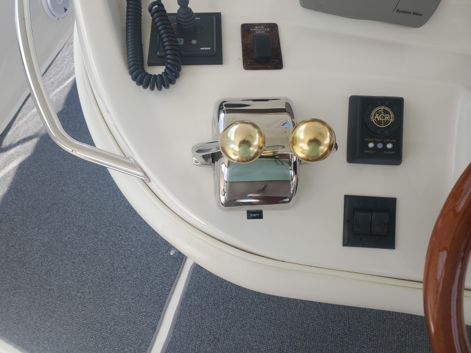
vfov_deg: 53.1
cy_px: 176
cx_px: 236
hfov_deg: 67.3
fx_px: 354
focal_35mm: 26
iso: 50
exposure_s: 1/503
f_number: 2.4
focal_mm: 4.3
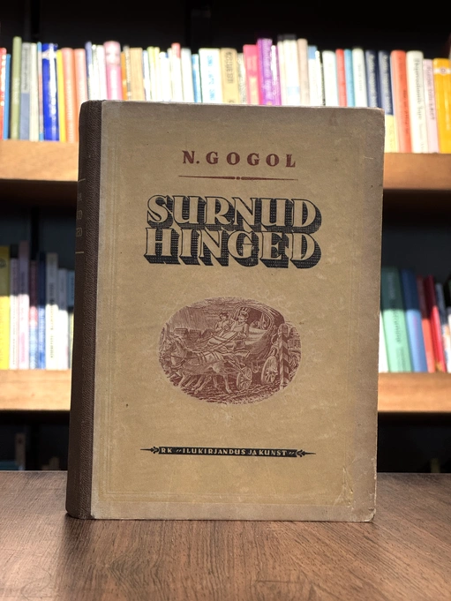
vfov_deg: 25.3
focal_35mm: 77
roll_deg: -1.4
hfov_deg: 19.1
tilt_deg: +0.8
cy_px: 300
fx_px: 1337
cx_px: 226
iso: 250
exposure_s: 1/67
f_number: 2.8
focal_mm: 9
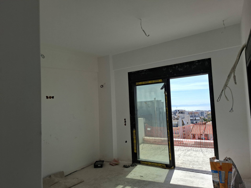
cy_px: 94
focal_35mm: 23
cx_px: 126
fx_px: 167
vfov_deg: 58.9
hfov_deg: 73.9
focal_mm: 5.54
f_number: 1.8
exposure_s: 1/2110
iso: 50
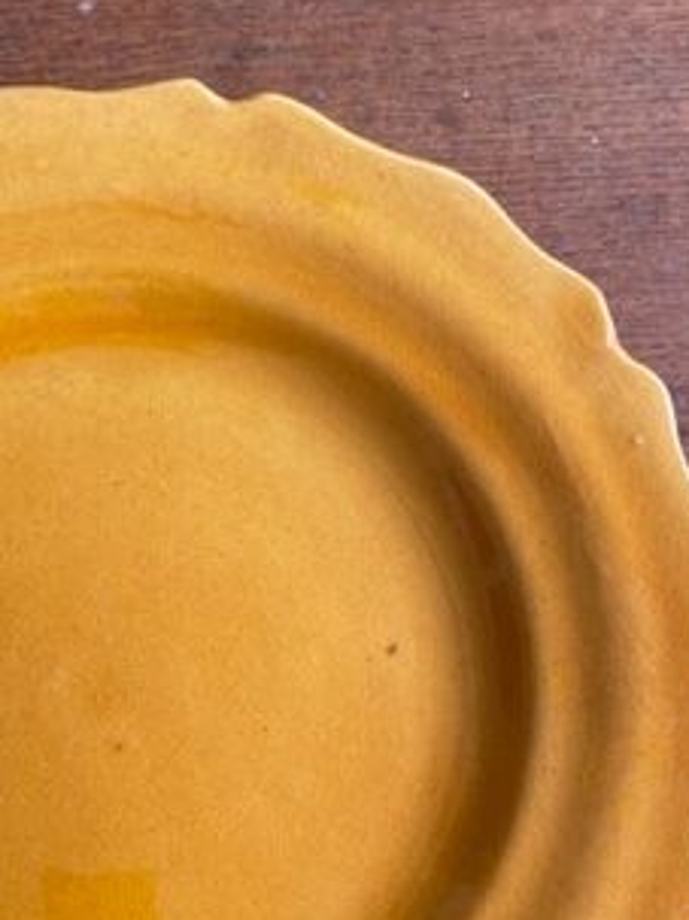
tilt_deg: -81.5
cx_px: 97
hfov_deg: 25.9
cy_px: 759
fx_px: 1461
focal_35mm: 55
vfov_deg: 33.7
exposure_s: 1/121
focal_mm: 4.2
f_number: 1.6
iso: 50
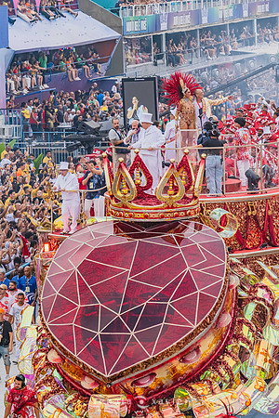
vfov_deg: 11.2
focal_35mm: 183
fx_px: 2127
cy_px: 209
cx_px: 140
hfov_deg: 7.5
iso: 640
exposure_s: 1/1600
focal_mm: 121.8
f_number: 4.2
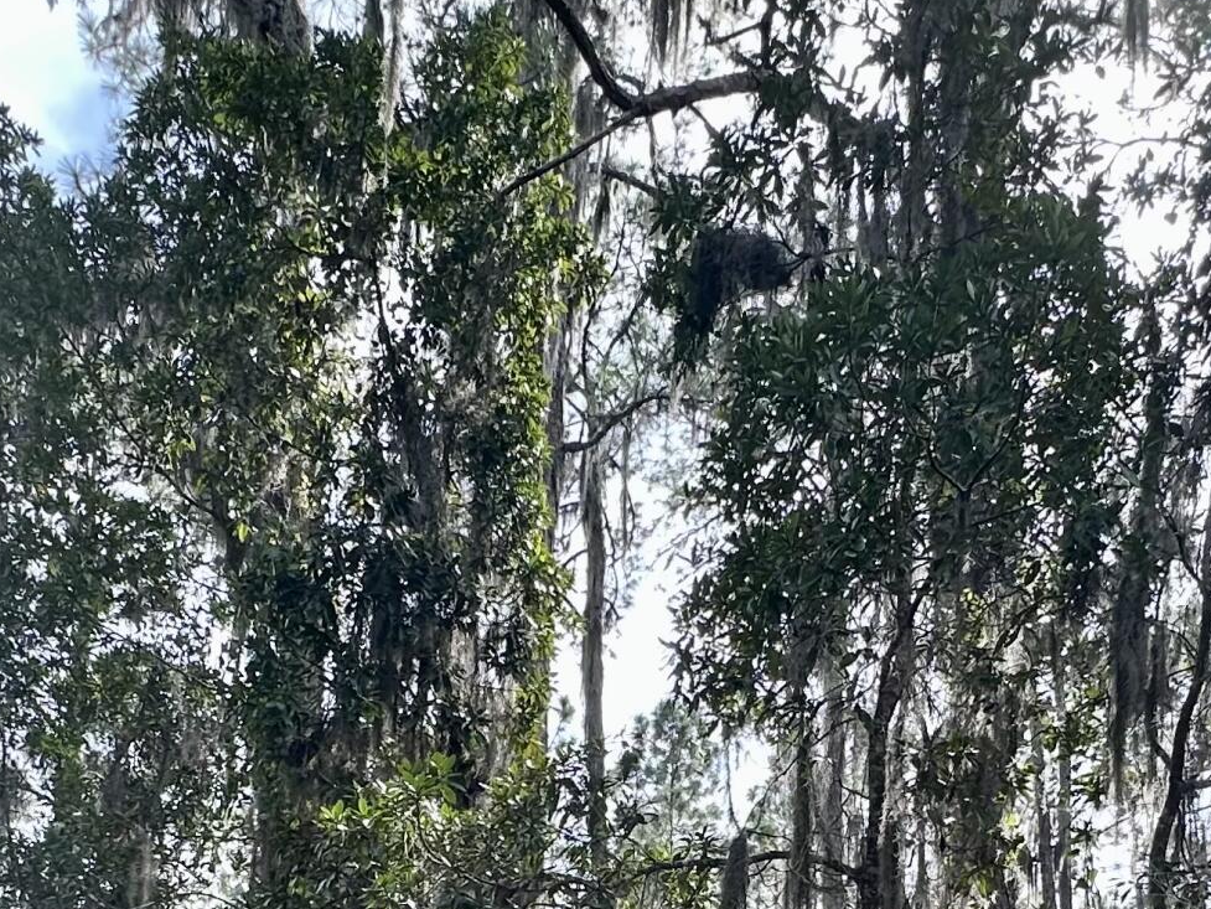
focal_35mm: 43
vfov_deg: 27.9
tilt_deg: +5.7
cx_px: 638
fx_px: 1504
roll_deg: -0.7
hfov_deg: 43.8
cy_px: 1182
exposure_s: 1/275
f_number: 2.2
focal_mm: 2.22
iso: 40
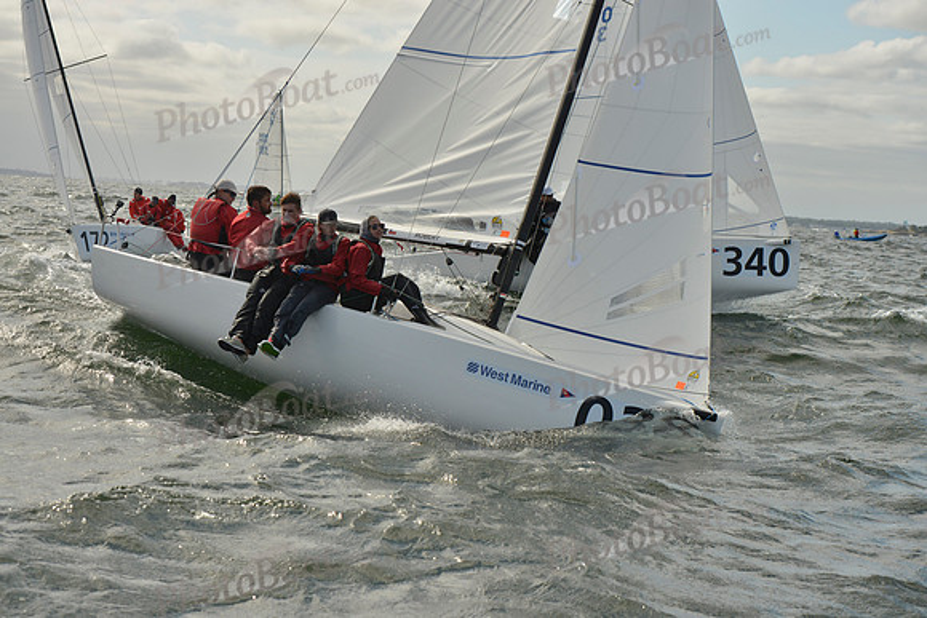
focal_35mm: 70
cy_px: 309
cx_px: 464
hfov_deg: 28.8
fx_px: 1803
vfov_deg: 19.5
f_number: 7.1
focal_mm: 70
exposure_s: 1/2500
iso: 400
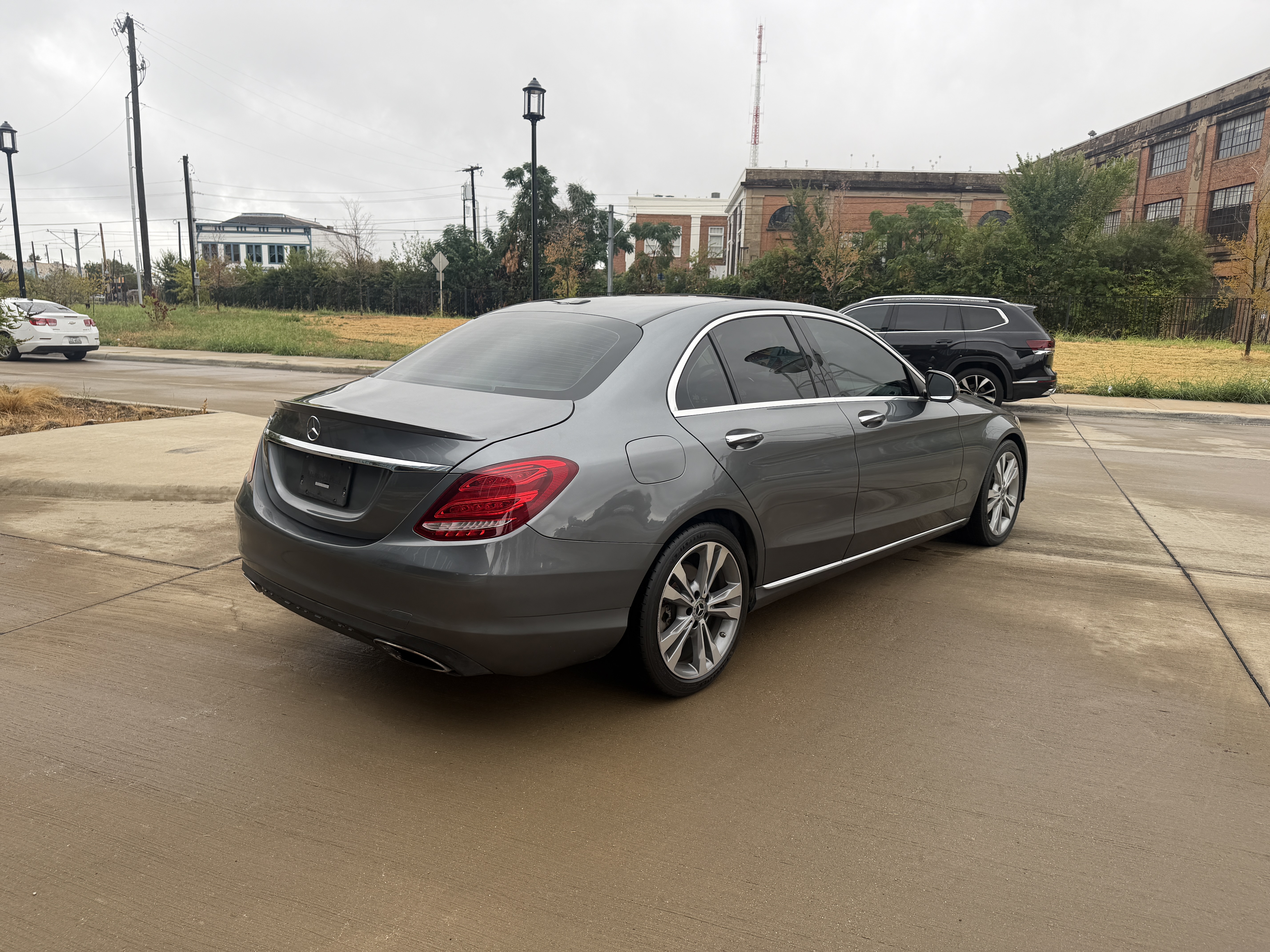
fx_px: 881
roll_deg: -1.5
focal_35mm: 24
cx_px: 635
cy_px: 476
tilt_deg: -11.3
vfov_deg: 56.8
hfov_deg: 71.6
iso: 80
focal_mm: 6.76
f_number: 1.78
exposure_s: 1/580
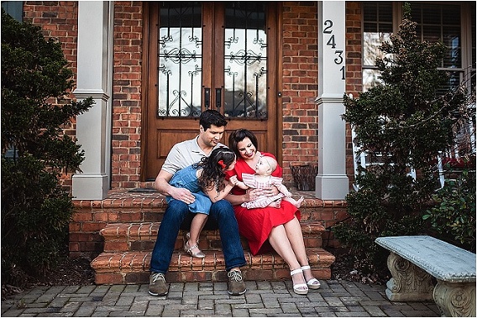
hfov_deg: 54.4
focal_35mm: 35
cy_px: 159
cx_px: 238
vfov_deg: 37.9
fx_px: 464
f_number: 4.5
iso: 125
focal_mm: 35
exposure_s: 1/500
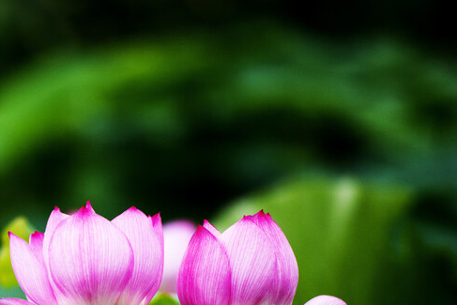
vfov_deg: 2.8
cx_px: -32
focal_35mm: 493
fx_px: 6260
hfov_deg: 4.2
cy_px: 347
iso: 800
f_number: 2.8
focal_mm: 200
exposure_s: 1/3200
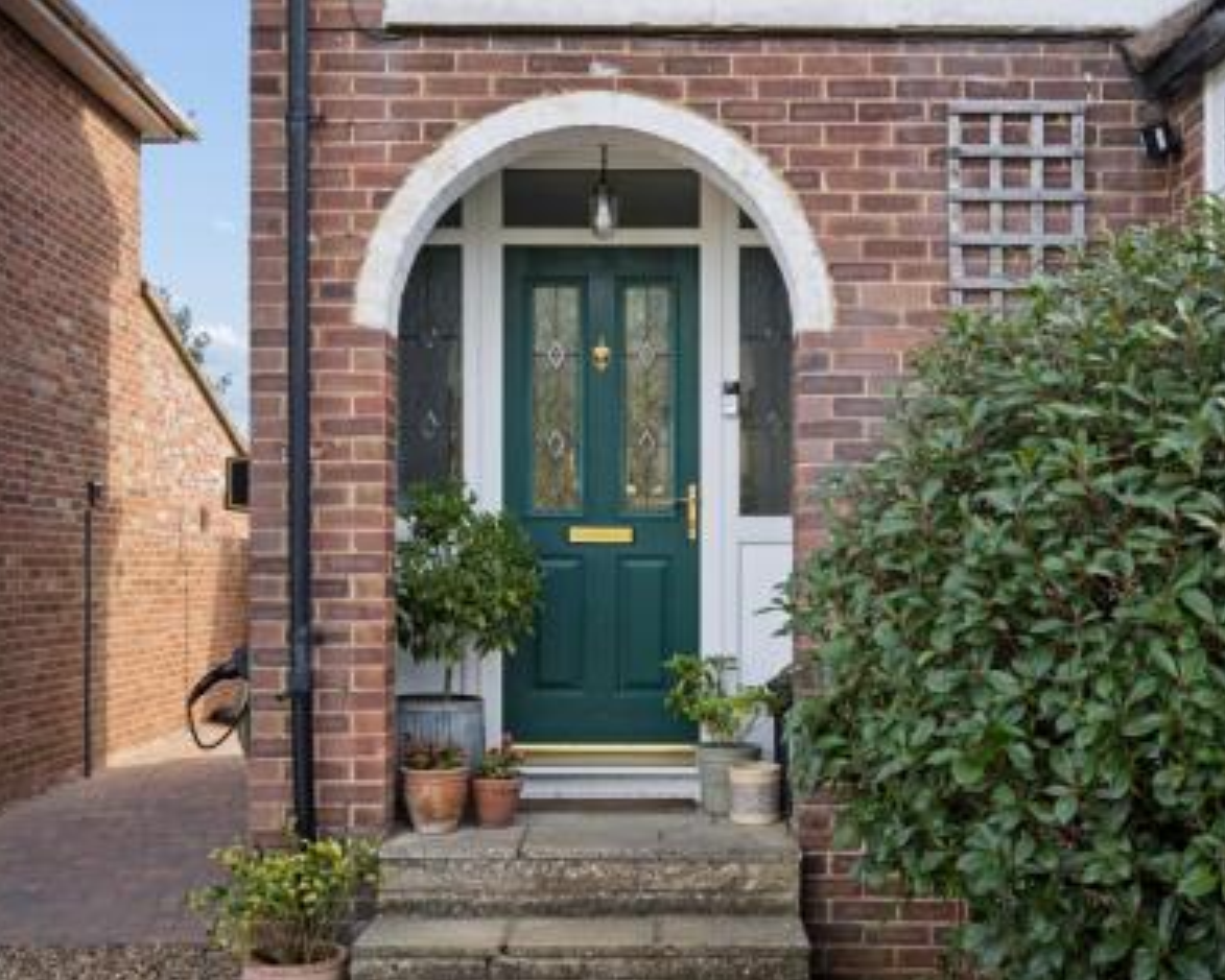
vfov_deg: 37.4
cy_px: 493
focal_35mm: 40
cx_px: 677
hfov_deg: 45.7
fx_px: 1451
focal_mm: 35
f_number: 4.5
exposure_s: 1/400
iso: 200
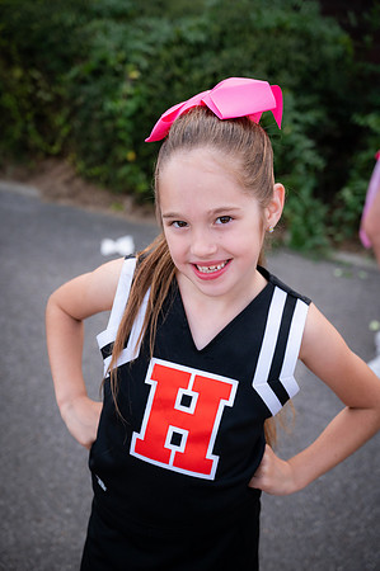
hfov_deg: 25.5
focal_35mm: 53
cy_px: 286
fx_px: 841
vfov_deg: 37.6
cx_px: 190
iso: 640
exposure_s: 1/640
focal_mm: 53
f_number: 4
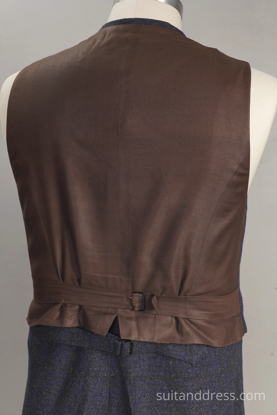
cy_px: 208
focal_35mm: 48
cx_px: 138
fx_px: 554
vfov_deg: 41.1
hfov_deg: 28.1
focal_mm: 32
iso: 320
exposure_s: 1/40
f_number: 5.6
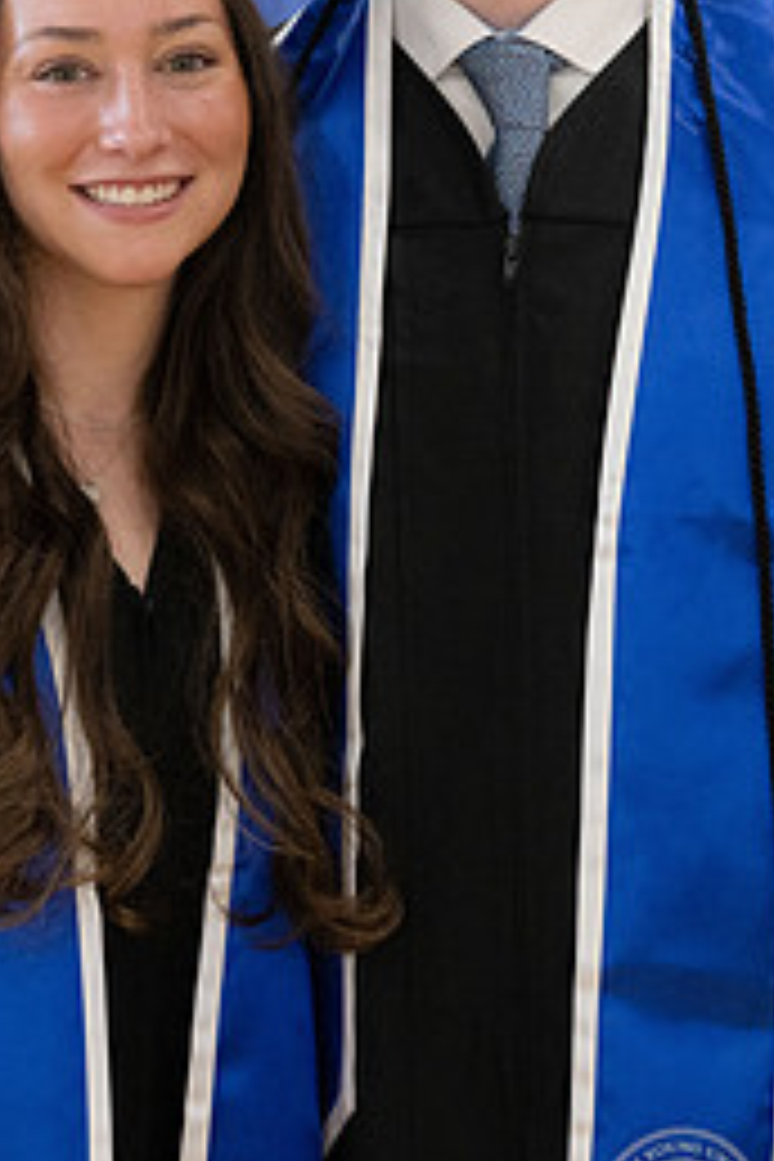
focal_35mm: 115
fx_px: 3708
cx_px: 325
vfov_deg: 17.6
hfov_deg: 11.9
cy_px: 176
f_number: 4
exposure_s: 1/200
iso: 1600
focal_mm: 44
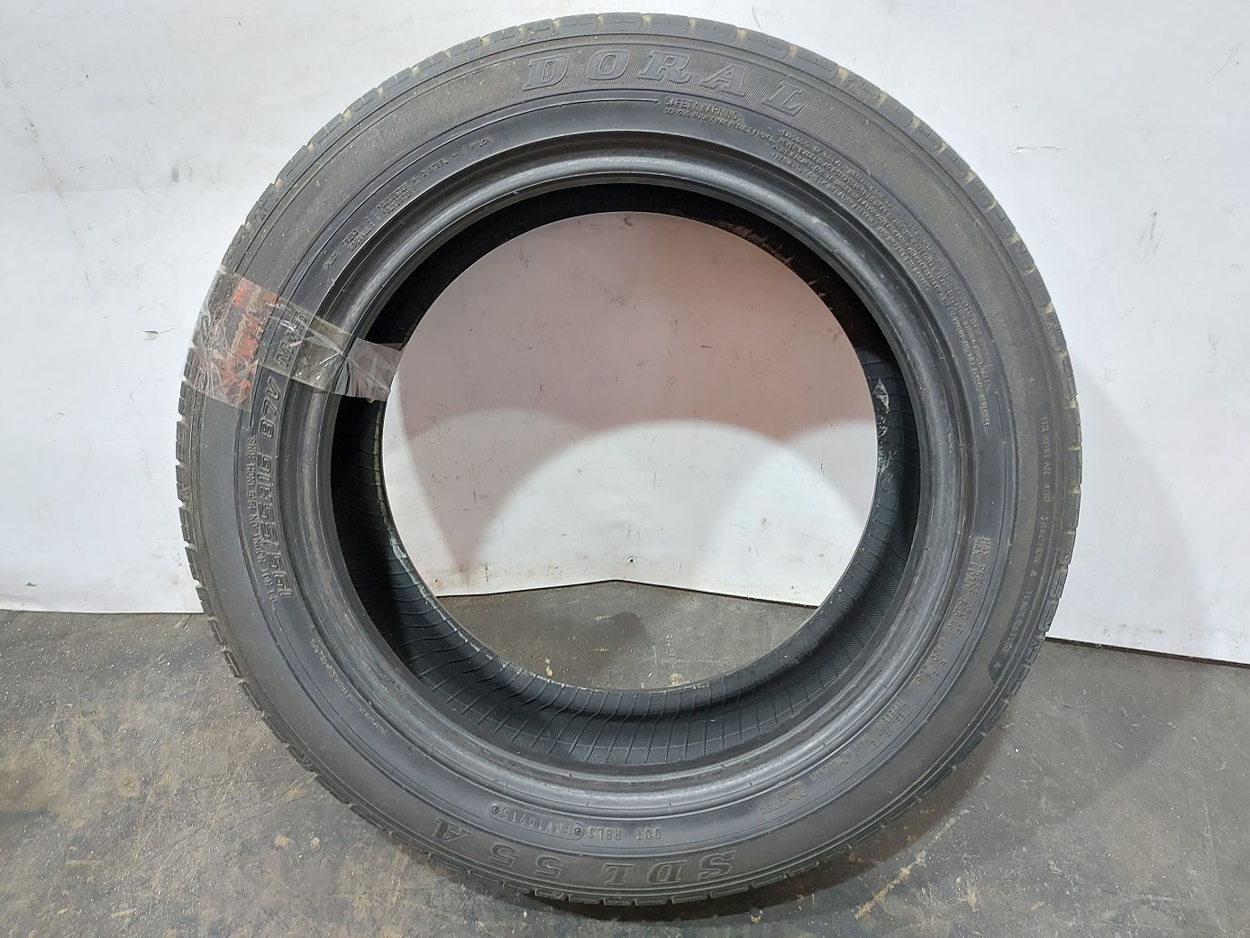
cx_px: 625
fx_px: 867
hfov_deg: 71.6
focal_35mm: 24
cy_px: 469
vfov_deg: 56.8
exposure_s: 1/25
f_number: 1.8
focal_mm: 5.23
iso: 200
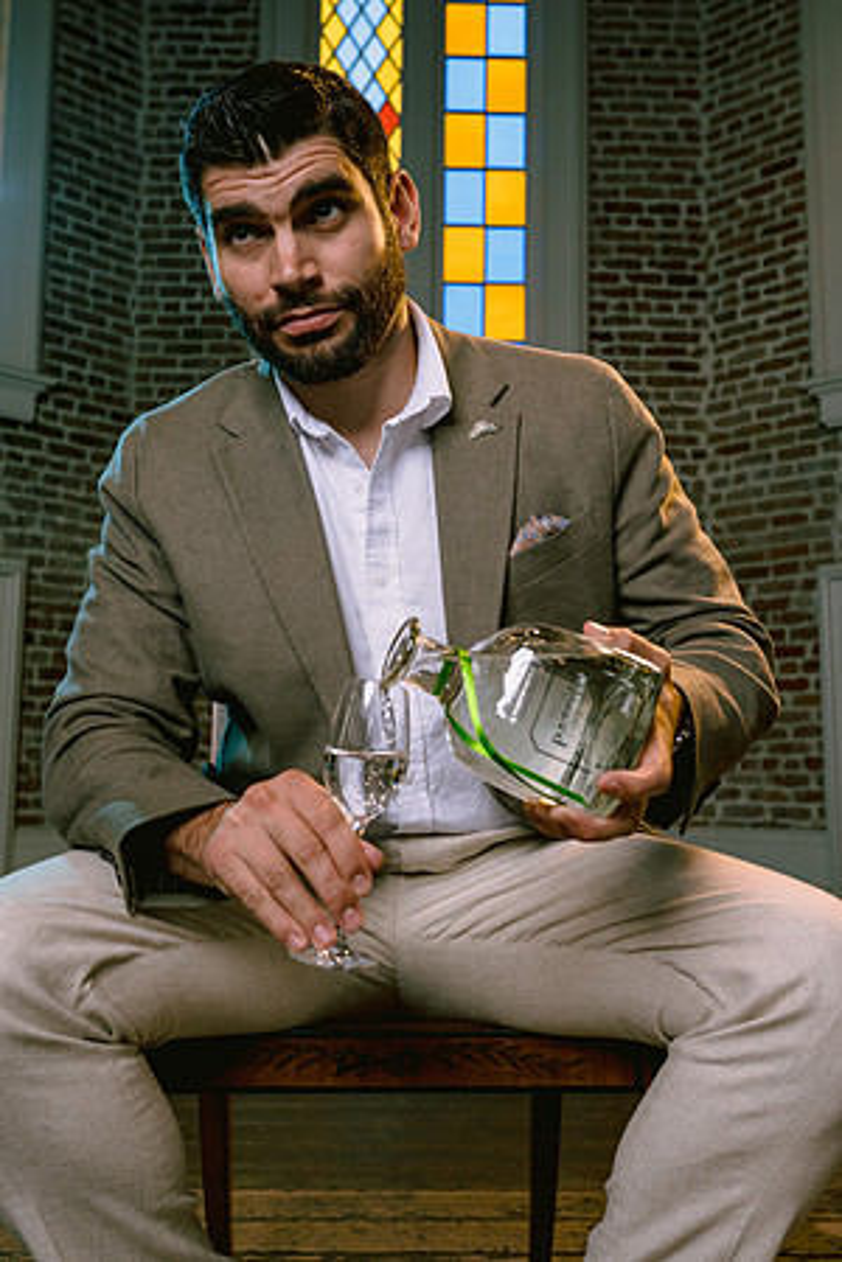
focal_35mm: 35
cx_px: 421
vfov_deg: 54.4
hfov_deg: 37.9
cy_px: 631
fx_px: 1228
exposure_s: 1/160
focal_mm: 35
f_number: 5.6
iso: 200
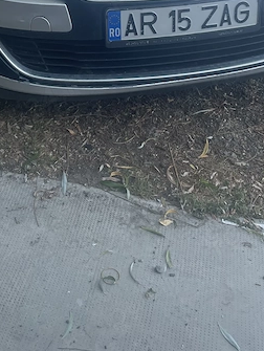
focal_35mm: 62
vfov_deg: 28.9
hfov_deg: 23.6
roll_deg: -3.6
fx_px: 629
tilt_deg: -27.1
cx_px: 100
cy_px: -9
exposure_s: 1/255
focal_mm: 4.2
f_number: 1.6
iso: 32
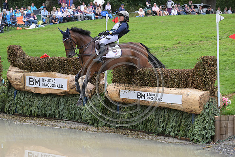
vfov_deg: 10.2
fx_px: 881
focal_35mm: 135
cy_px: 78
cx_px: 118
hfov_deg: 15.2
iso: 1400
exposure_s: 1/1250
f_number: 5.6
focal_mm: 135
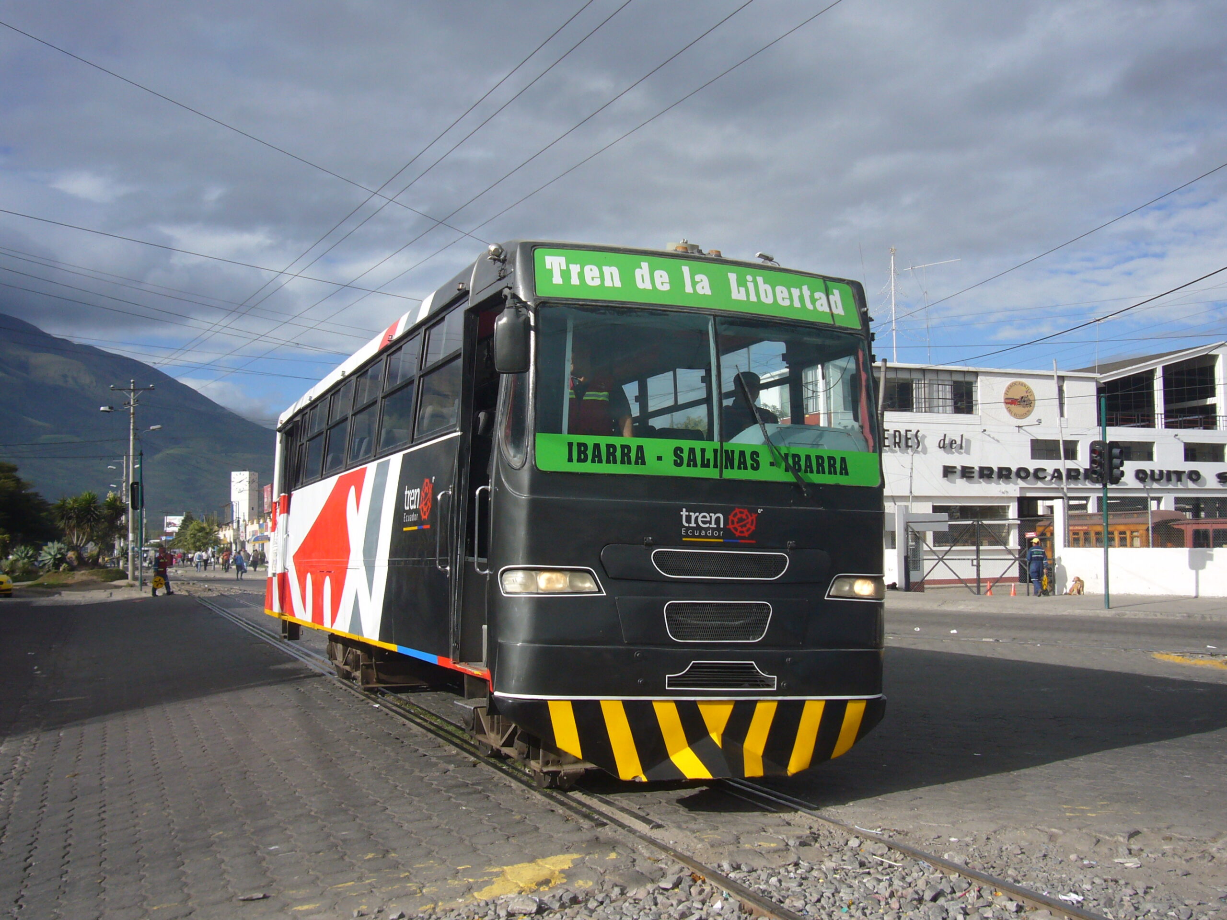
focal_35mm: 37
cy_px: 460
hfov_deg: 50.1
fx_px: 1312
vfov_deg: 38.7
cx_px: 614
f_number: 6.3
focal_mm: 6.1
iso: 80
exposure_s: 1/400
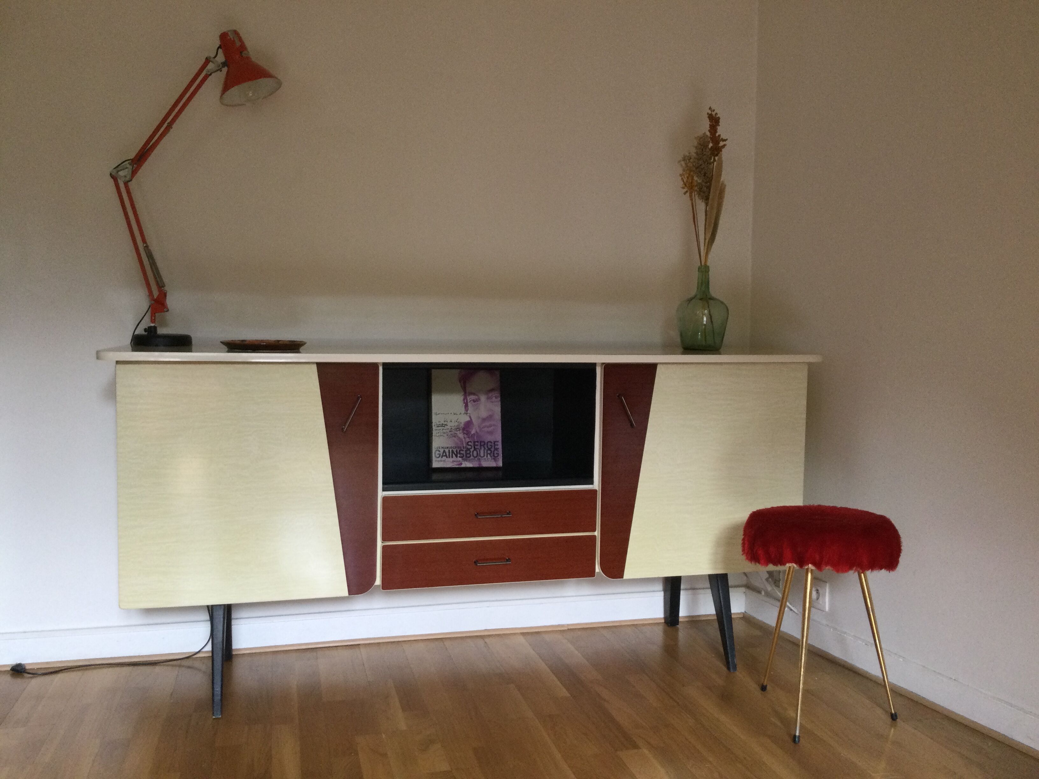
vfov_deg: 45.4
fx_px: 930
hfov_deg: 58.4
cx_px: 520
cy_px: 390
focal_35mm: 31
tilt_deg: -3.4
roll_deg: -1.1
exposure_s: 1/33
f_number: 2.4
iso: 100
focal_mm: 3.3
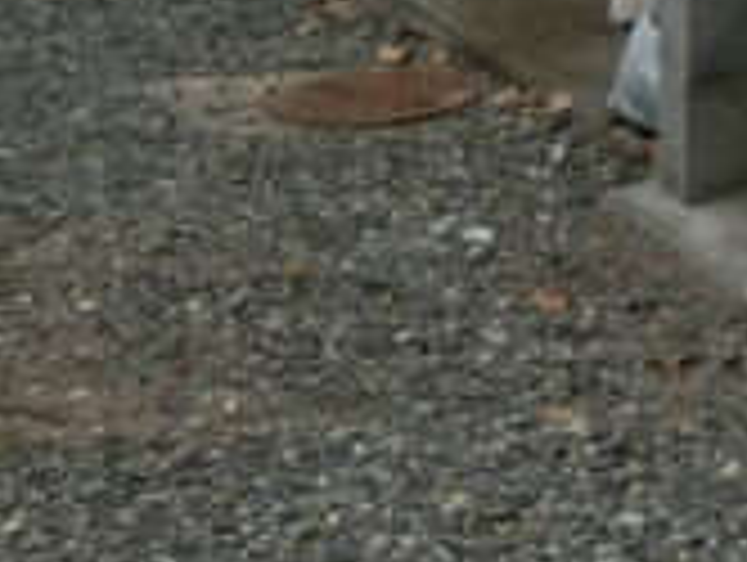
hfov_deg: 11.3
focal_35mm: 154
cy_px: -791
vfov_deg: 8.8
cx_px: 1580
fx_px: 3328
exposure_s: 1/1000
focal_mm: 4.5
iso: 100
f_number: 3.5
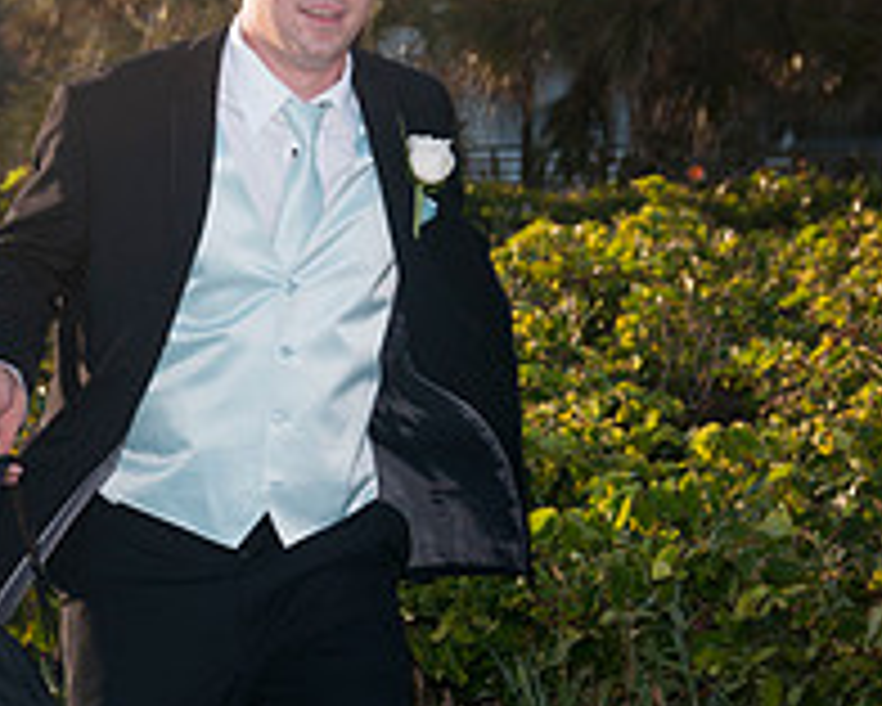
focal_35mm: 210
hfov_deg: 9.2
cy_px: 486
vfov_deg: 7.4
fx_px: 5485
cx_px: 223
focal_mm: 65
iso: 100
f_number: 8
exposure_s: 1/250
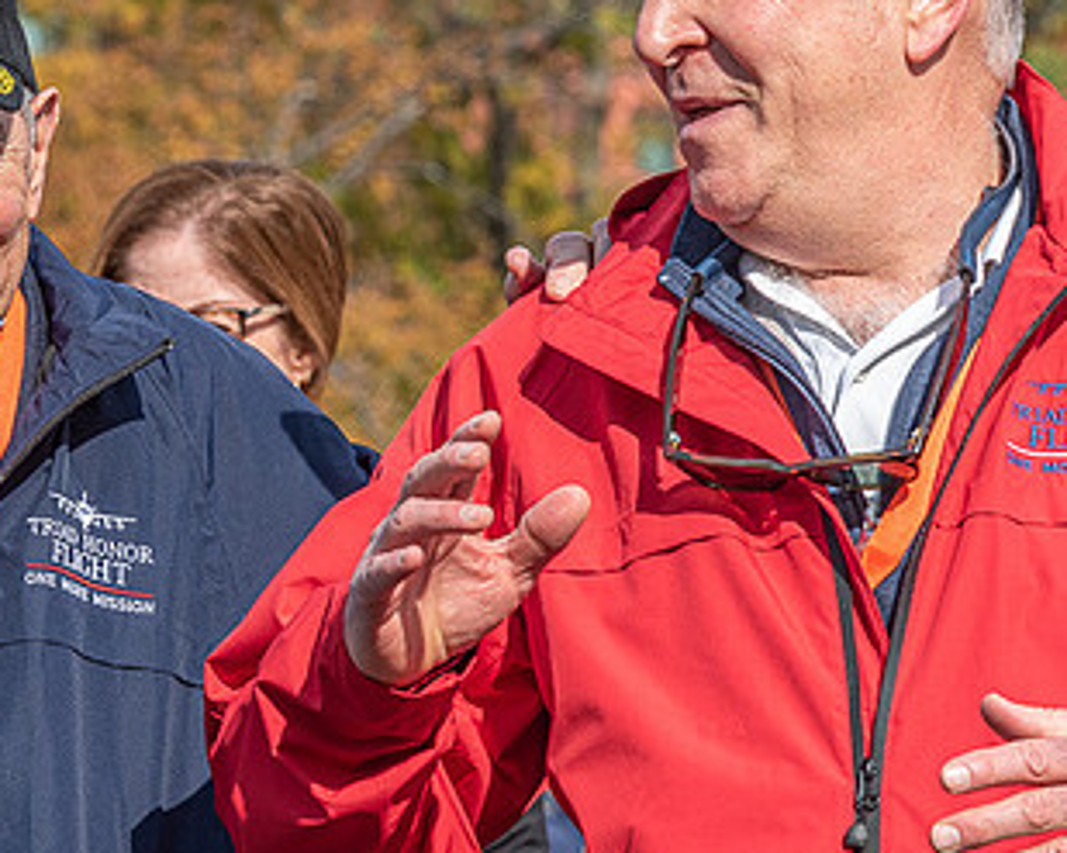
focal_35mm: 271
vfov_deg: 5.7
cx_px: 1
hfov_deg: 7.1
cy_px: 363
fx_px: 8555
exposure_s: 1/1000
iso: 500
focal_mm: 110
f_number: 8
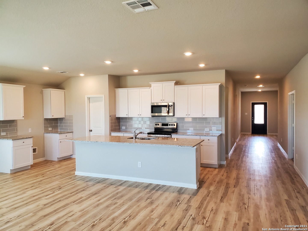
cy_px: 116
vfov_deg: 53.1
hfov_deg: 67.3
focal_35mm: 26
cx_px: 154
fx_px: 231
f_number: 2.4
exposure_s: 1/120
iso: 200
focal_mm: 4.3
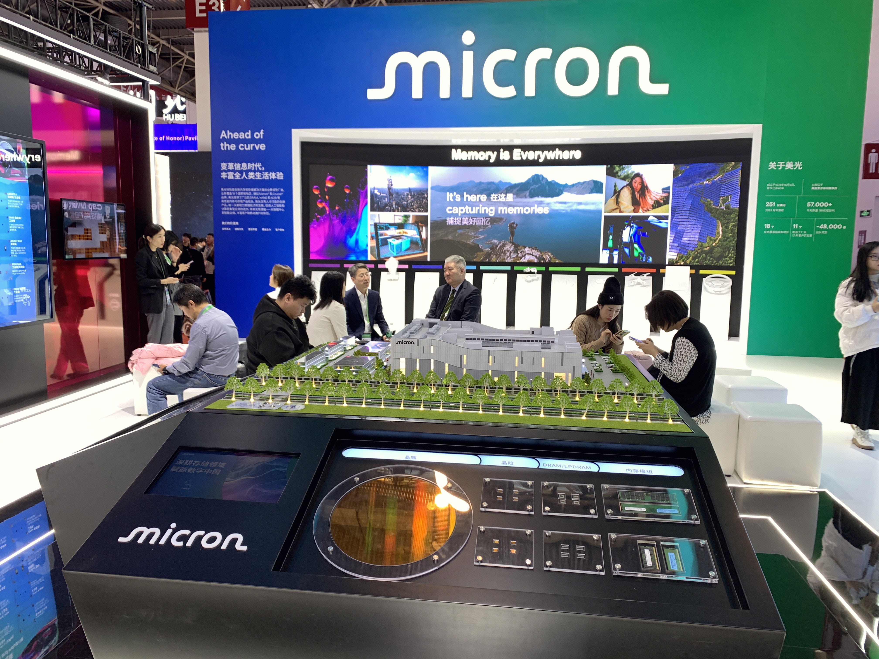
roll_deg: -1.1
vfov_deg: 53.1
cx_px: 440
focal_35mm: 26
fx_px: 660
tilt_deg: -7.0
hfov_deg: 67.3
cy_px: 330
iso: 40
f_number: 1.8
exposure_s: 1/97
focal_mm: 4.25
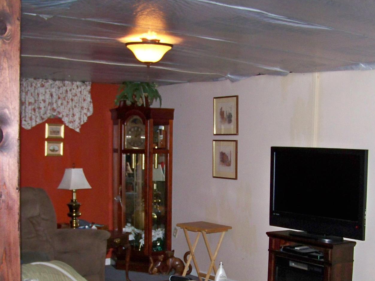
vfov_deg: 26.7
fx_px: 585
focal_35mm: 54
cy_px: 212
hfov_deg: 35.5
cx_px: 216
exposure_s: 1/30
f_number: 2.8
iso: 200
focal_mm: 5.85
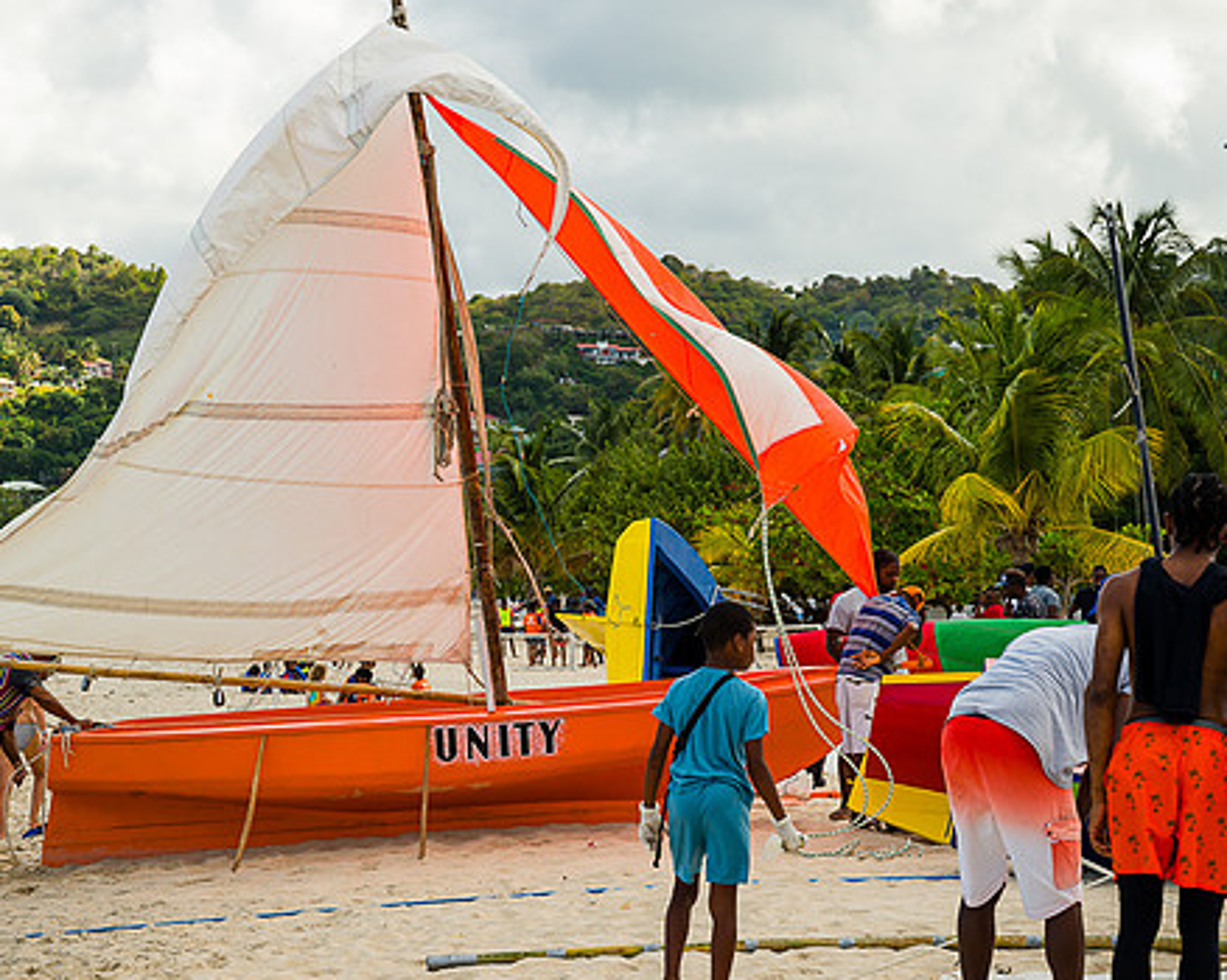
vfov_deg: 15.5
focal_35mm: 99
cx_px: 424
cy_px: 489
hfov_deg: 19.3
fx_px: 3594
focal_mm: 65
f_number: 6.3
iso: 110
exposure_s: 1/320
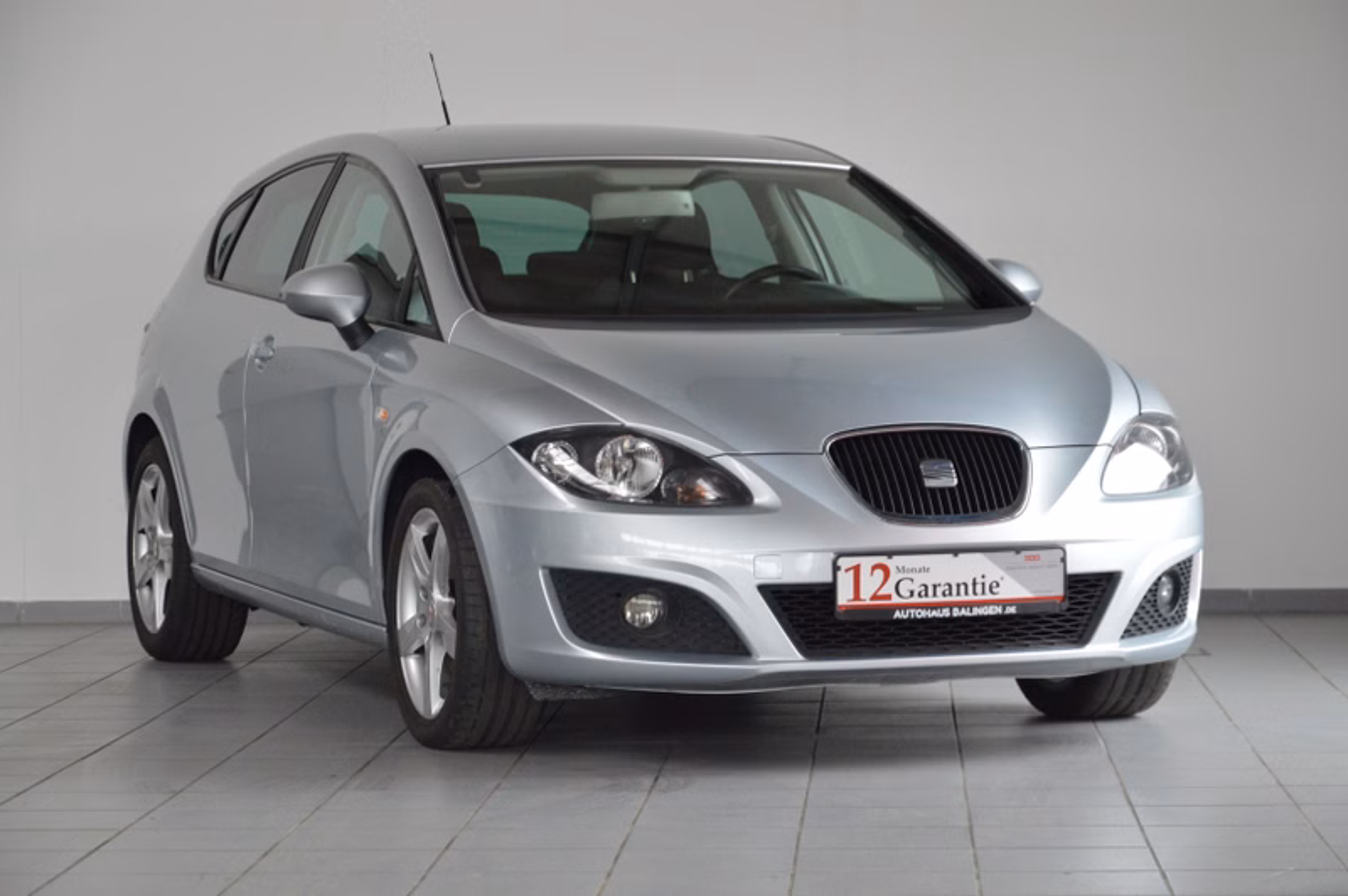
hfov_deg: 18.2
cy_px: 448
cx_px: 674
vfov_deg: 12.2
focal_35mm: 112
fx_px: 4209
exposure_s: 1/60
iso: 1400
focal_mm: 75
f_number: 5.3
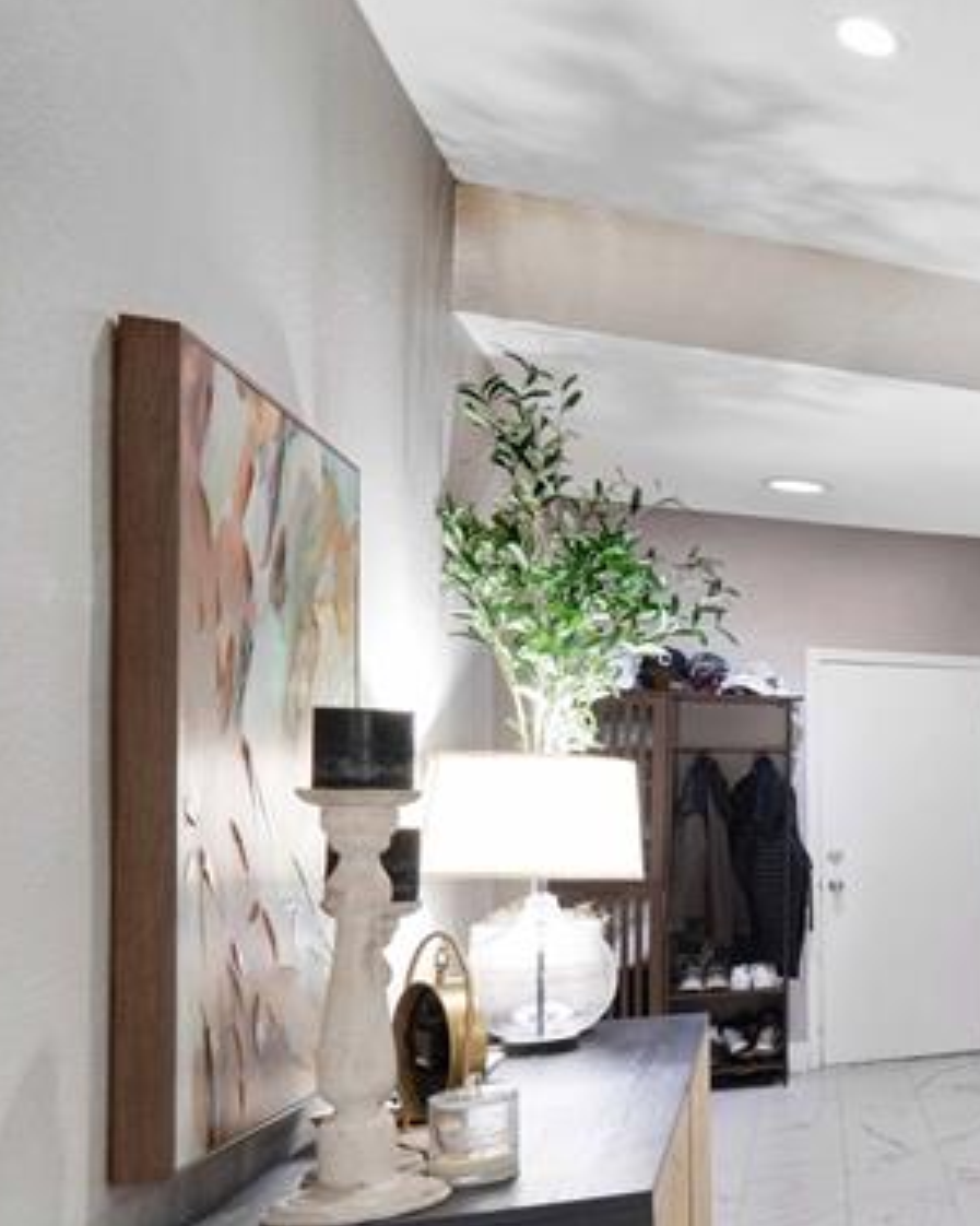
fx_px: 1306
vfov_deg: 49.3
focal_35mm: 36
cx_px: 1649
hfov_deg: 24.5
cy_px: 829
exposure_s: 2.5
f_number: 11
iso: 100
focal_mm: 14
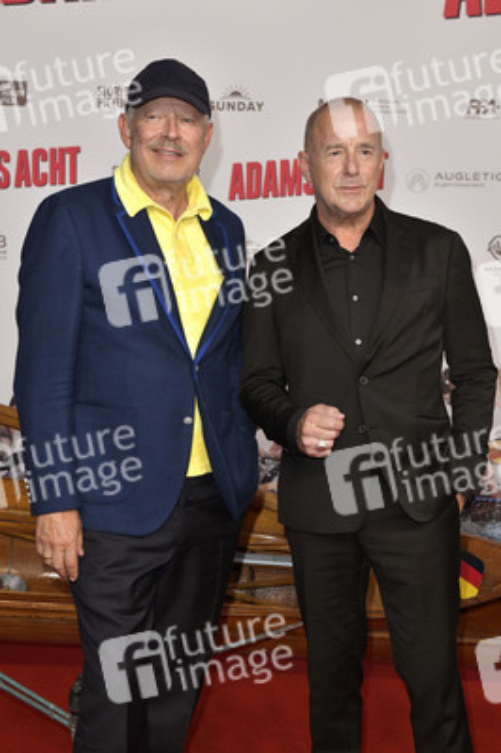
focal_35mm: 60
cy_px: 376
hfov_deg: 22.6
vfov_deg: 33.4
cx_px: 250
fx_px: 1255
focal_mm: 60
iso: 1600
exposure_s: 1/160
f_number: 7.1
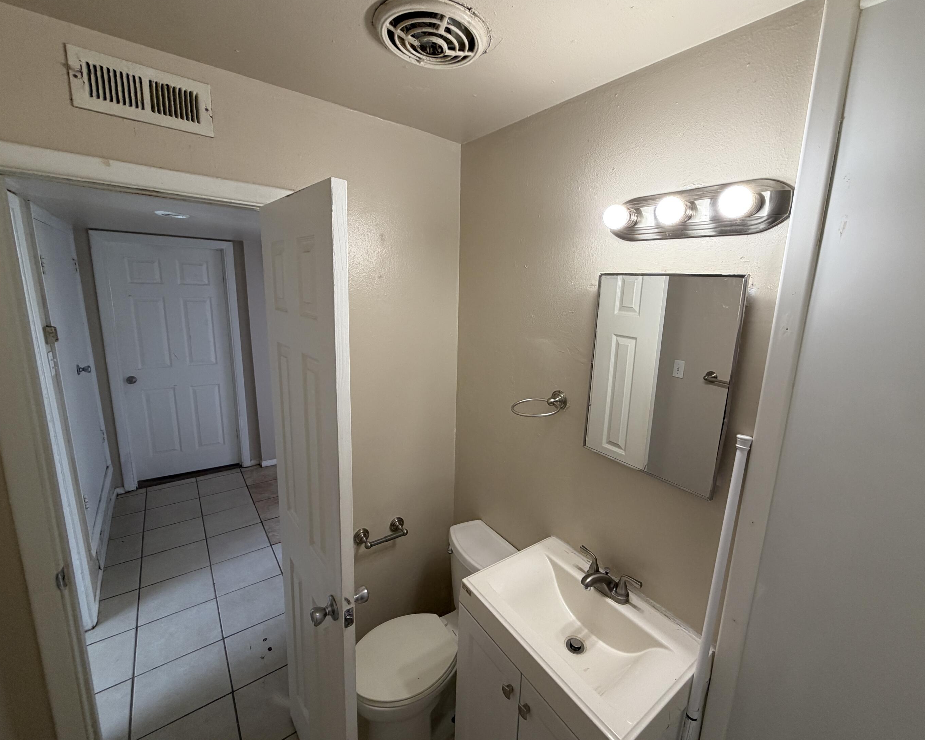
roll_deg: -2.1
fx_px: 411
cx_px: 498
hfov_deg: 96.6
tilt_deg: -10.5
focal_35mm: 15
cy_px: 366
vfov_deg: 84.0
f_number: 2.2
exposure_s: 1/120
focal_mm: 2.22
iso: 160
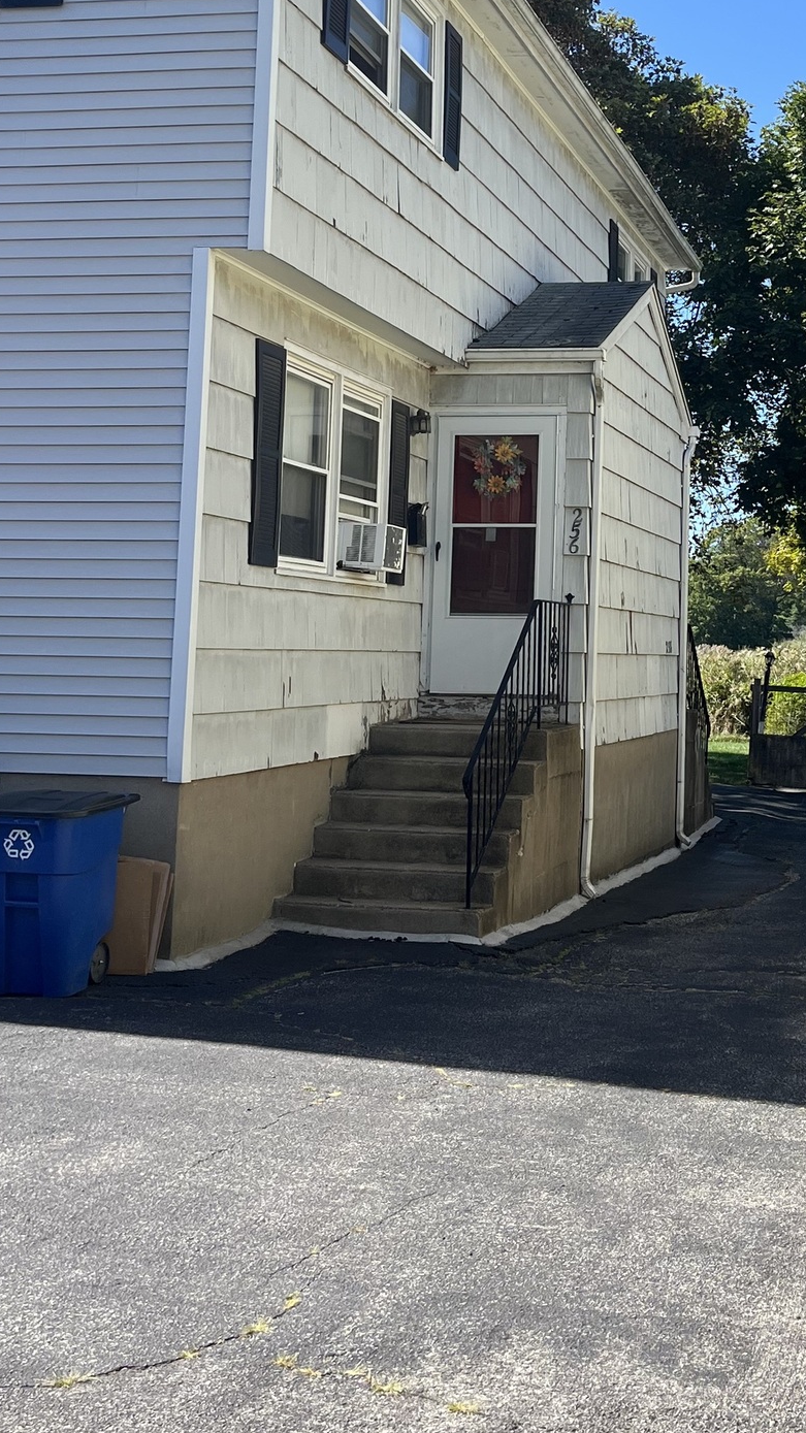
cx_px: 663
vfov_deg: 43.1
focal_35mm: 47
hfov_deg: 24.9
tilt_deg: +5.6
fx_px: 1786
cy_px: 464
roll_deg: -1.5
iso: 50
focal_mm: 5.1
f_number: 1.6
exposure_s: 1/1776
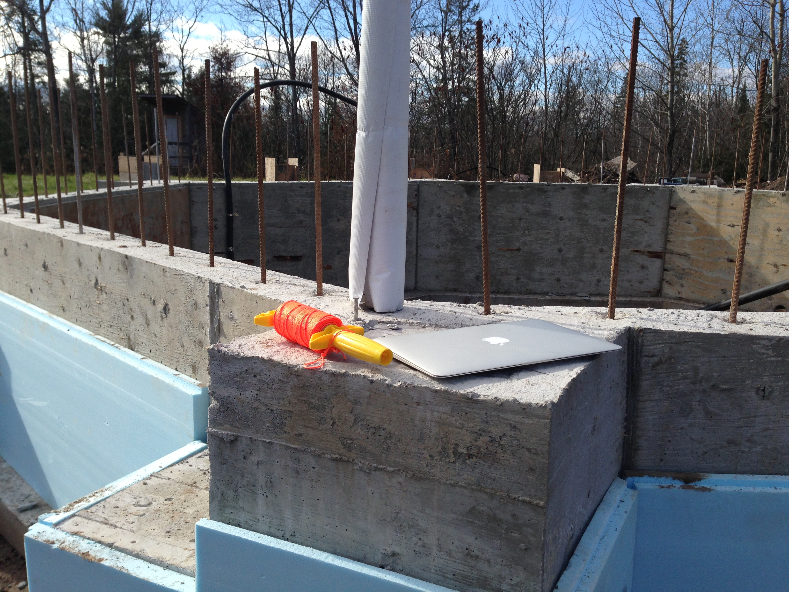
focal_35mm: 33
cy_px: 296
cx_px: 394
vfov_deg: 42.9
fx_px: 752
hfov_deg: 55.4
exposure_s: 1/1290
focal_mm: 4.13
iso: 50
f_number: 2.4
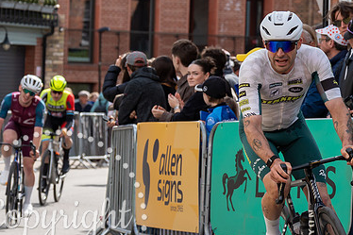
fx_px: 2568
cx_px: 249
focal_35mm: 262
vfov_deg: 5.2
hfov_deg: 7.9
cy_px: 14
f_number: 5
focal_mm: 91
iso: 400
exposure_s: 1/1000
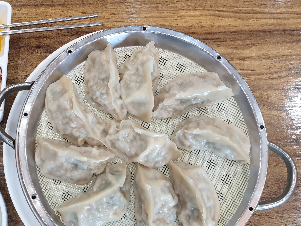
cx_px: 76
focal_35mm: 39
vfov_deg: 36.8
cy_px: 117
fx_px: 339
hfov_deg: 46.2
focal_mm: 4.3
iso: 160
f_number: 2.4
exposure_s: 1/60
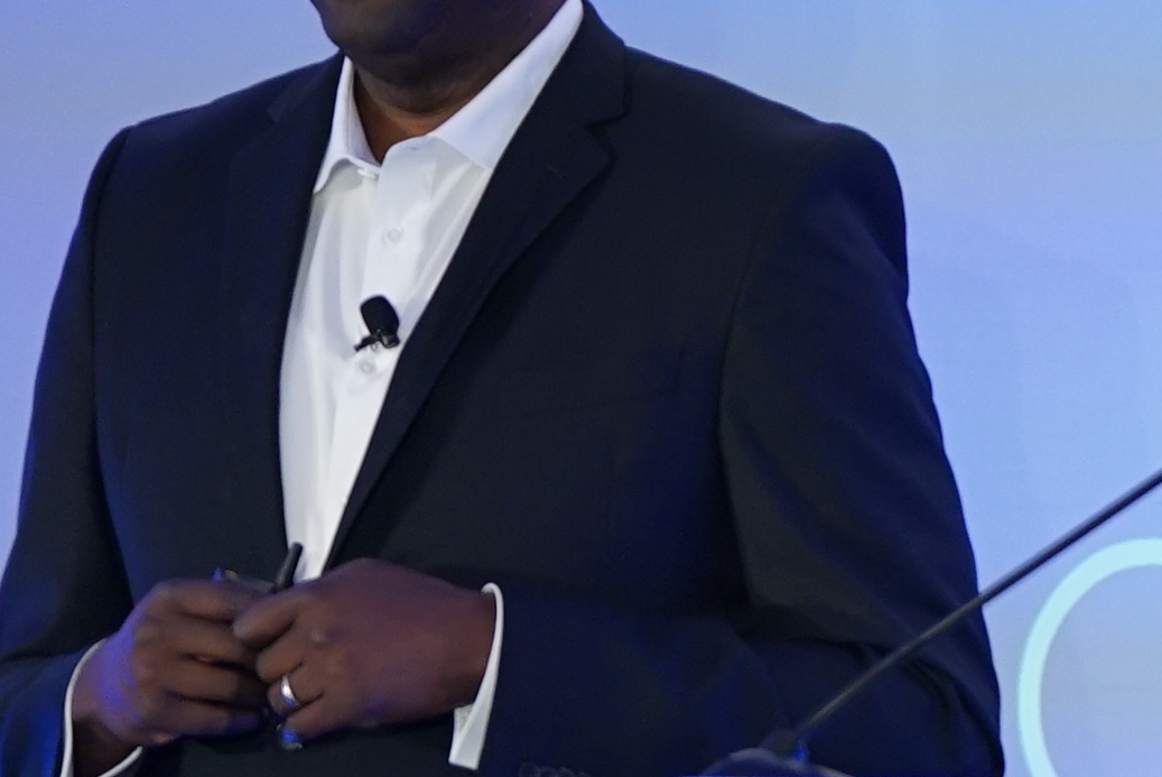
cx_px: 1537
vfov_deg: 2.3
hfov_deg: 3.4
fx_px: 19412
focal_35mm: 601
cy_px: 775
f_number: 2.8
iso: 1250
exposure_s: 1/100
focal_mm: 147
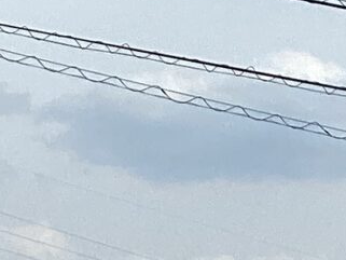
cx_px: 336
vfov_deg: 6.0
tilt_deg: +10.8
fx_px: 2470
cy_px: 174
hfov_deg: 8.0
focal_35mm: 247
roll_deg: -1.0
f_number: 2.4
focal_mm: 3.3
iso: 25
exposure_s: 1/1812
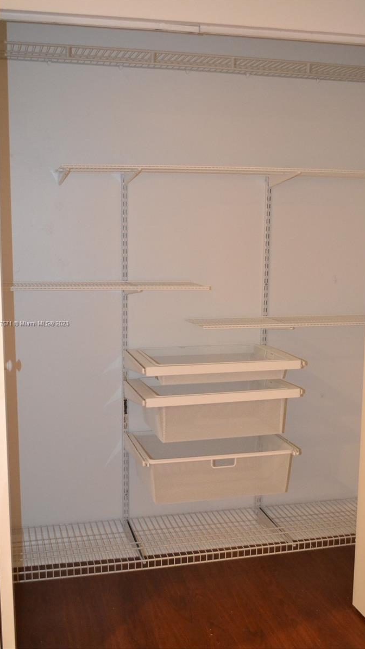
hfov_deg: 29.0
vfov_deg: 49.4
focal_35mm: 41
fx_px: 706
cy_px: 324
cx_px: 198
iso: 2800
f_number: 4.2
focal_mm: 26
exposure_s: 1/60
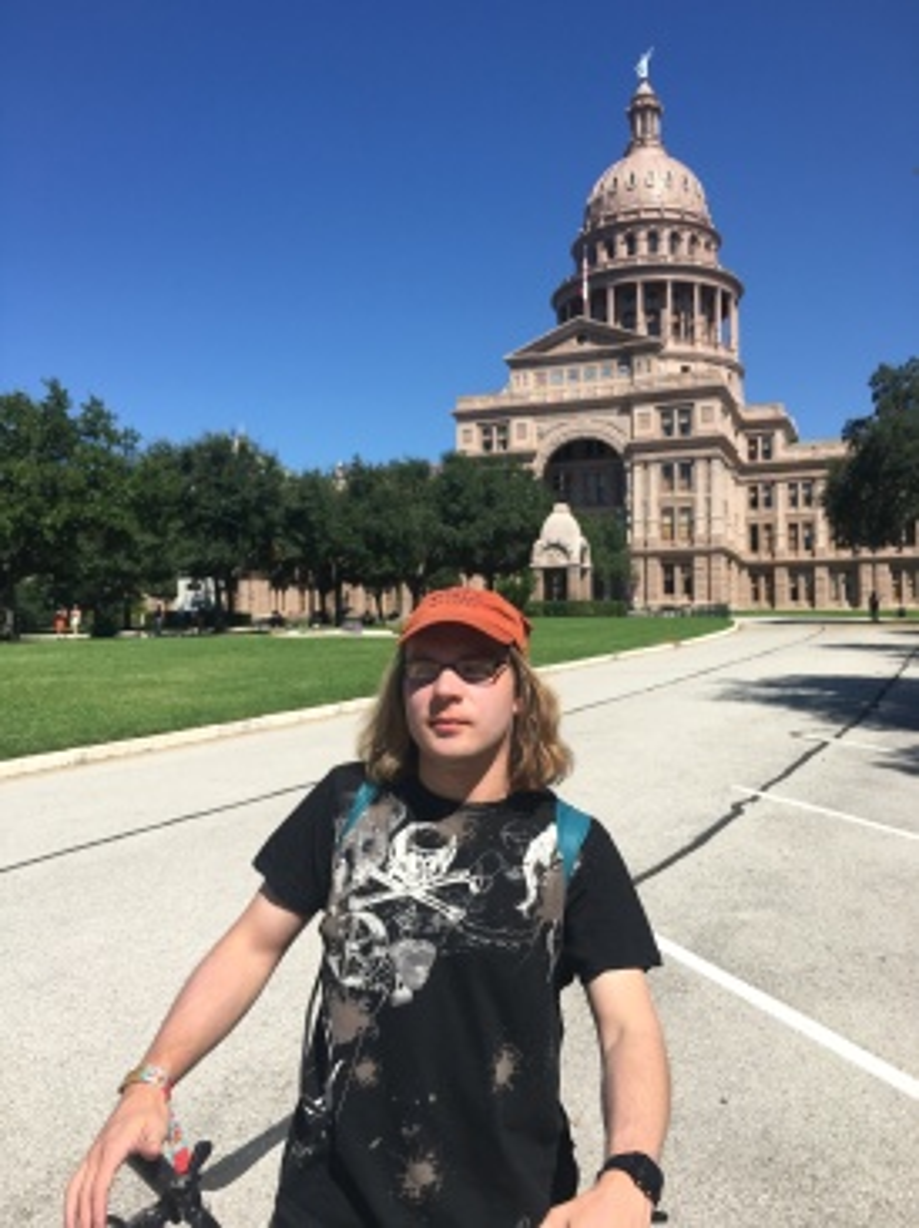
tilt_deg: +1.6
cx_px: 460
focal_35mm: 29
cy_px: 614
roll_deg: +1.0
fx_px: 1028
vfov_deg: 61.7
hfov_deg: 48.2
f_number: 2.2
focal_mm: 4.15
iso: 25
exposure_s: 1/1789
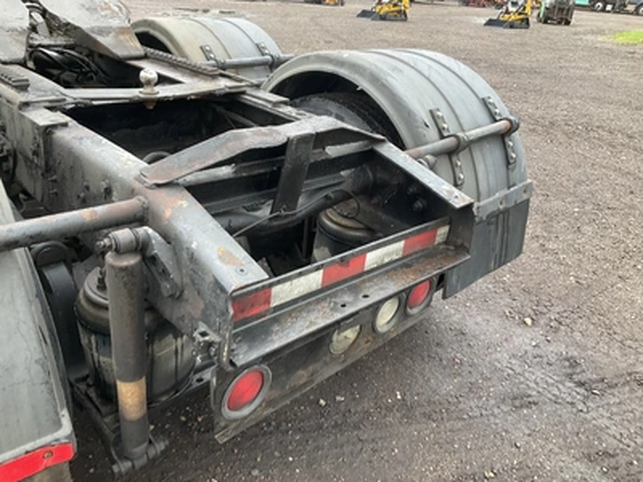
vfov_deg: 48.2
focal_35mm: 29
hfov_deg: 61.7
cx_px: 322
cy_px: 241
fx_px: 539
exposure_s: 1/122
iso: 40
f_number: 1.8
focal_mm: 3
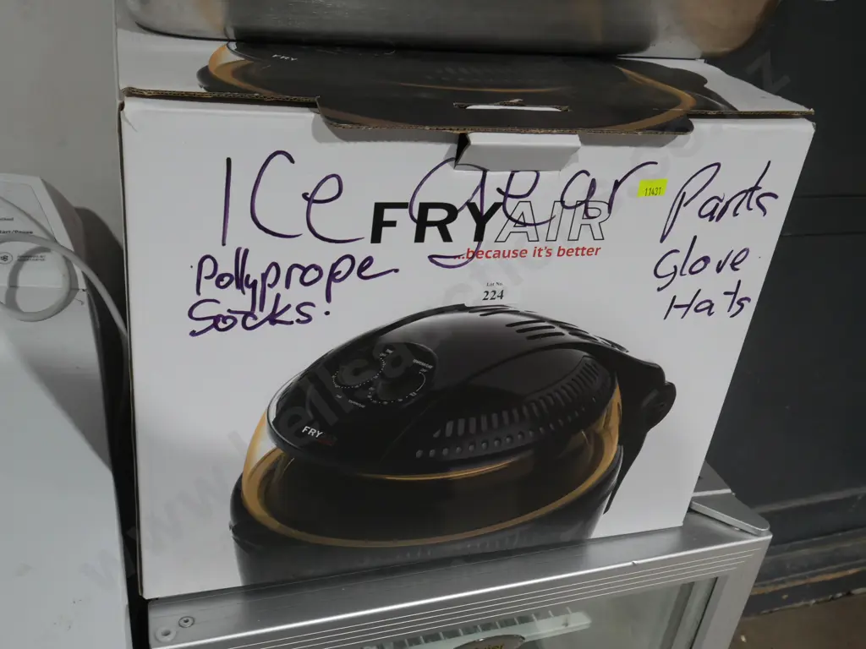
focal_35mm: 36
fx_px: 901
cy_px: 324
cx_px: 433
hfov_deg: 51.4
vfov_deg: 39.7
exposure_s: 1/60
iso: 1250
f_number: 7.1
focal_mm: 18
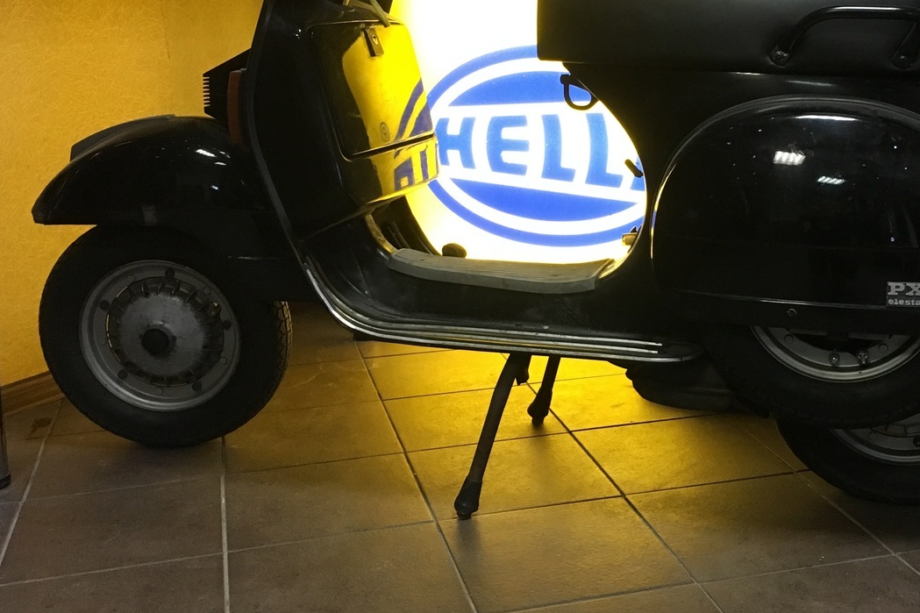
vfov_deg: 29.2
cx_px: 592
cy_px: 244
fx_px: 1175
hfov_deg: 42.3
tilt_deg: -11.8
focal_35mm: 46
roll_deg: +0.2
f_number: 2.2
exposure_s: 1/25
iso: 200
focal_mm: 4.15
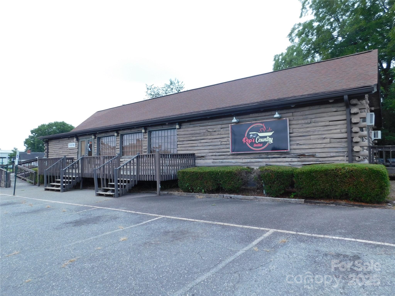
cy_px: 148
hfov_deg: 73.9
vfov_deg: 58.9
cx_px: 198
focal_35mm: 23
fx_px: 262
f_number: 3
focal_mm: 4
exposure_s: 1/500
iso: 125
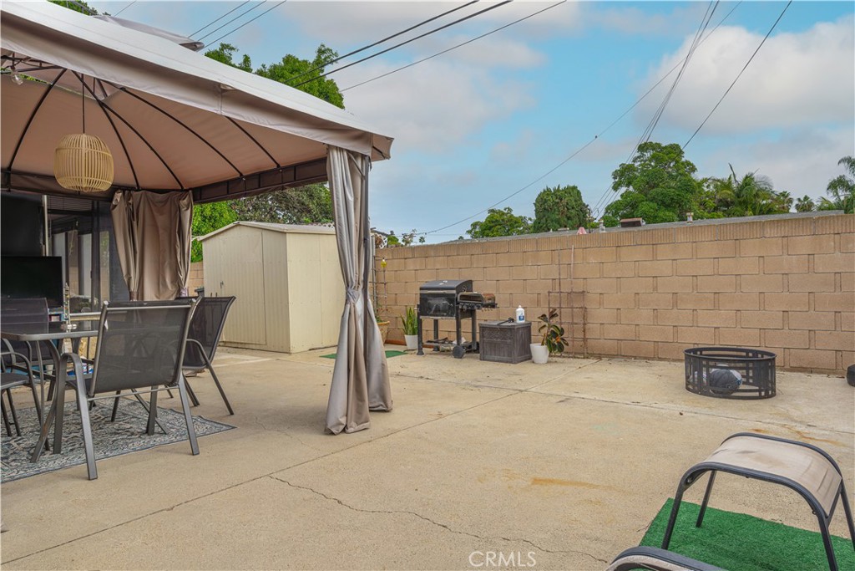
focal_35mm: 21
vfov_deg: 59.5
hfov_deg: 81.2
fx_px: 499
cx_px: 428
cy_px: 286
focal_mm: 21
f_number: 8
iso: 100
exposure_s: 1/200
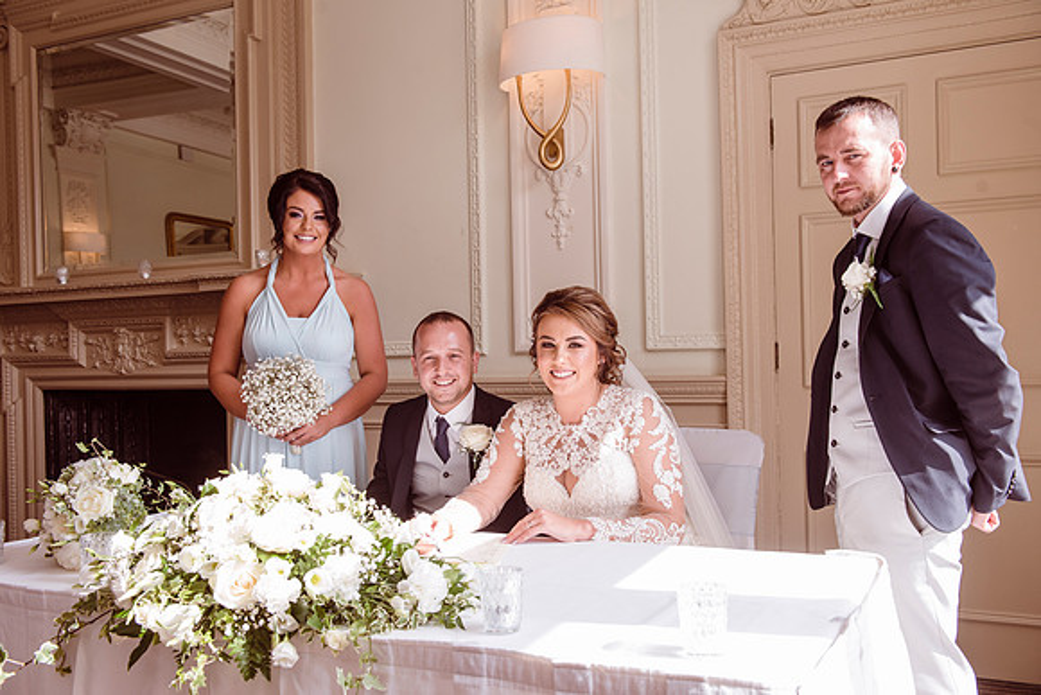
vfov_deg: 41.1
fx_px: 926
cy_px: 348
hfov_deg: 58.7
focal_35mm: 32
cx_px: 520
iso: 500
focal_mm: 32
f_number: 5.6
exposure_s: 1/200
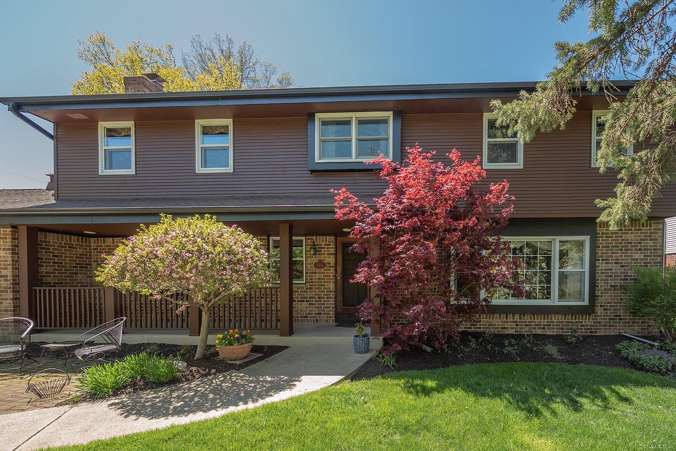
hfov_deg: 104.3
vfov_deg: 81.2
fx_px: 263
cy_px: 226
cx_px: 338
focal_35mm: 14
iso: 160
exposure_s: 1/125
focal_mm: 14
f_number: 6.3
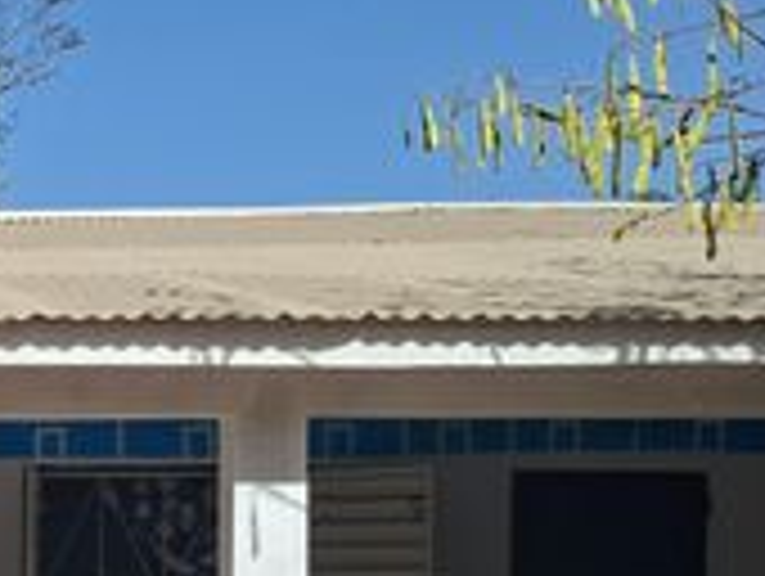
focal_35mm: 81
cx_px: -360
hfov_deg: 20.8
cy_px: 603
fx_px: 1793
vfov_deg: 17.7
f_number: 1.8
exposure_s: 1/2688
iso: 50
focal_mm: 5.54
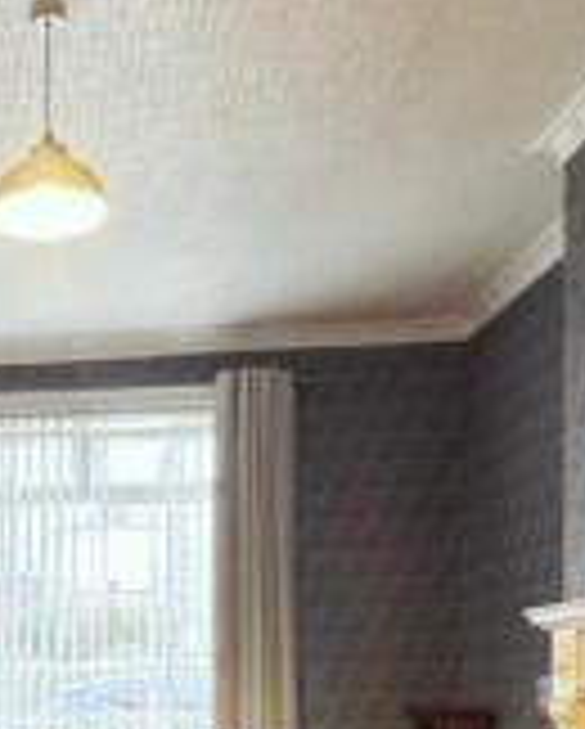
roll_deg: +0.5
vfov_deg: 34.6
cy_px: 727
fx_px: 1058
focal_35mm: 49
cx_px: -94
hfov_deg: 27.6
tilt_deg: -2.4
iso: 320
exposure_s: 1/50
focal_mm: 2.22
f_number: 2.2
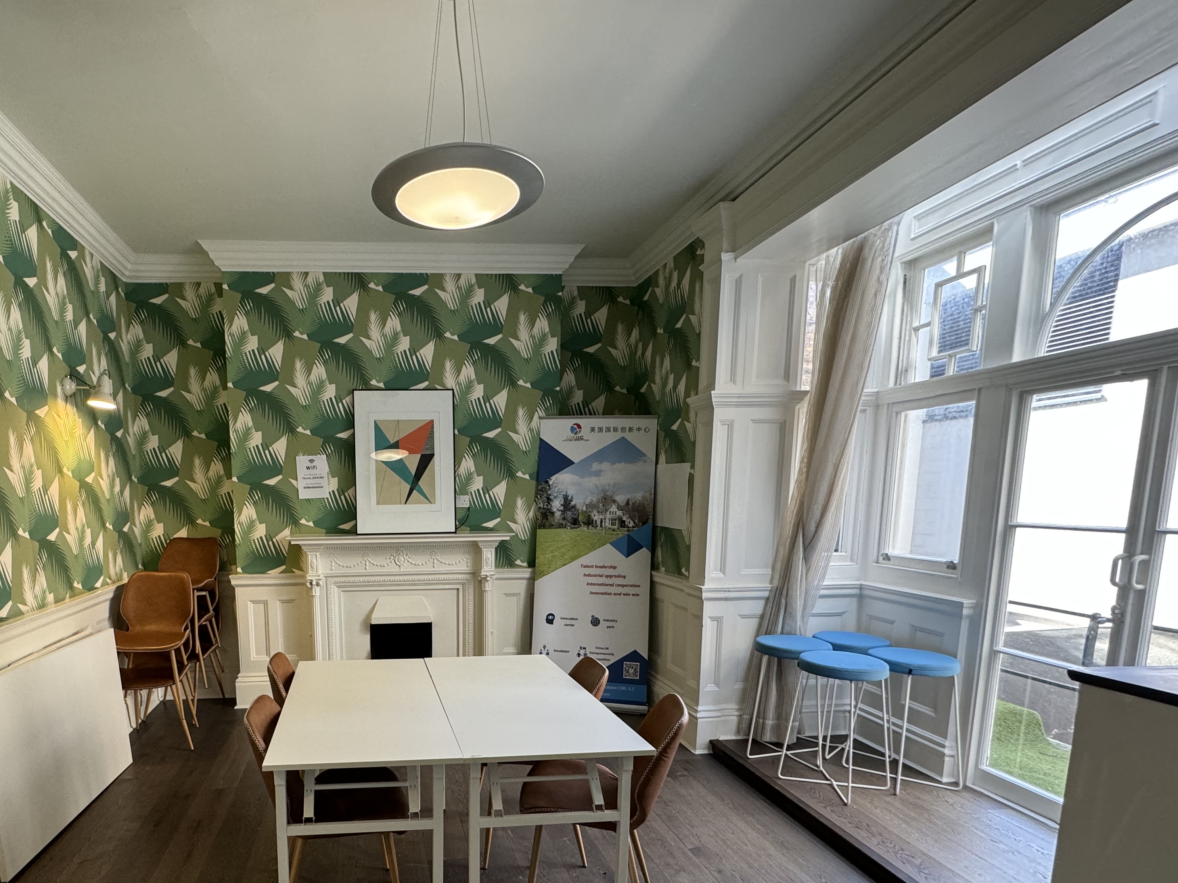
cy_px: 589
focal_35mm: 19
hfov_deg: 82.3
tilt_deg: -9.1
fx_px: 647
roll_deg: +1.1
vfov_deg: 66.8
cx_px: 411
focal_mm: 2.22
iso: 200
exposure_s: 1/100
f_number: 2.2
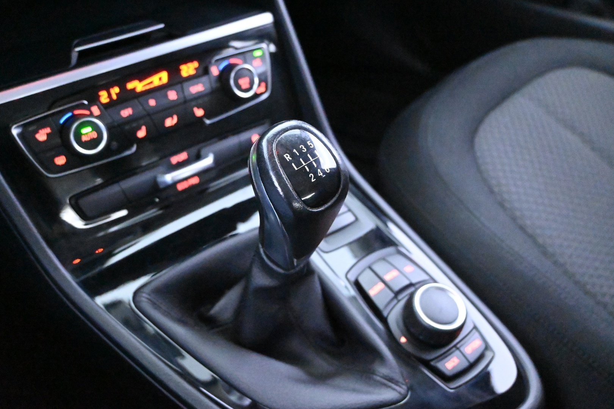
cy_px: 204
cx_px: 307
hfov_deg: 53.1
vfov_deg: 36.9
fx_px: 614
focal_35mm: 36
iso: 32000
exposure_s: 1/40
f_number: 4.2
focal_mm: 24
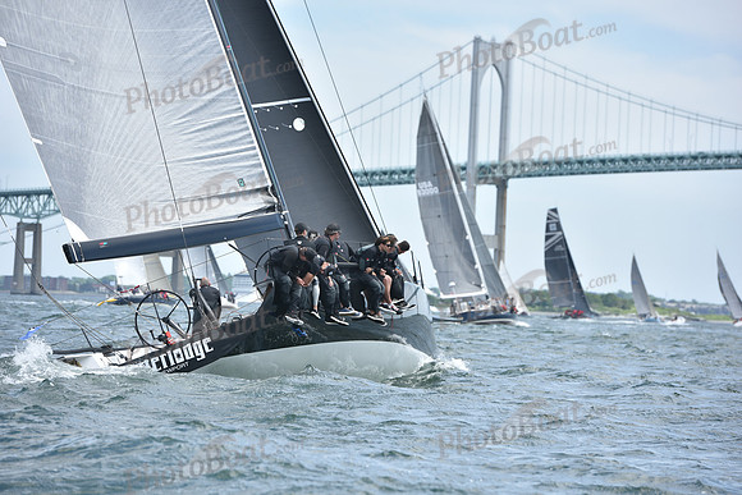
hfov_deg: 11.1
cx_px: 371
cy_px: 248
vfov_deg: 7.4
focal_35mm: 185
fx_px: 3814
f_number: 5.6
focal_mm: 185
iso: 250
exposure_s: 1/1000
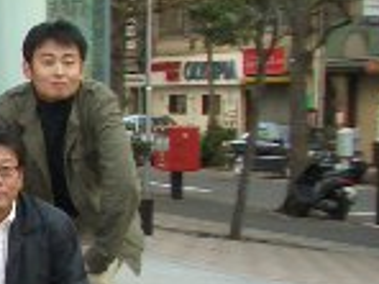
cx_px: -410
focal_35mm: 151
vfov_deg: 9.8
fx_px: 1653
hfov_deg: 11.6
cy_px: 110
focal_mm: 5.8
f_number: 2.6
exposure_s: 1/100
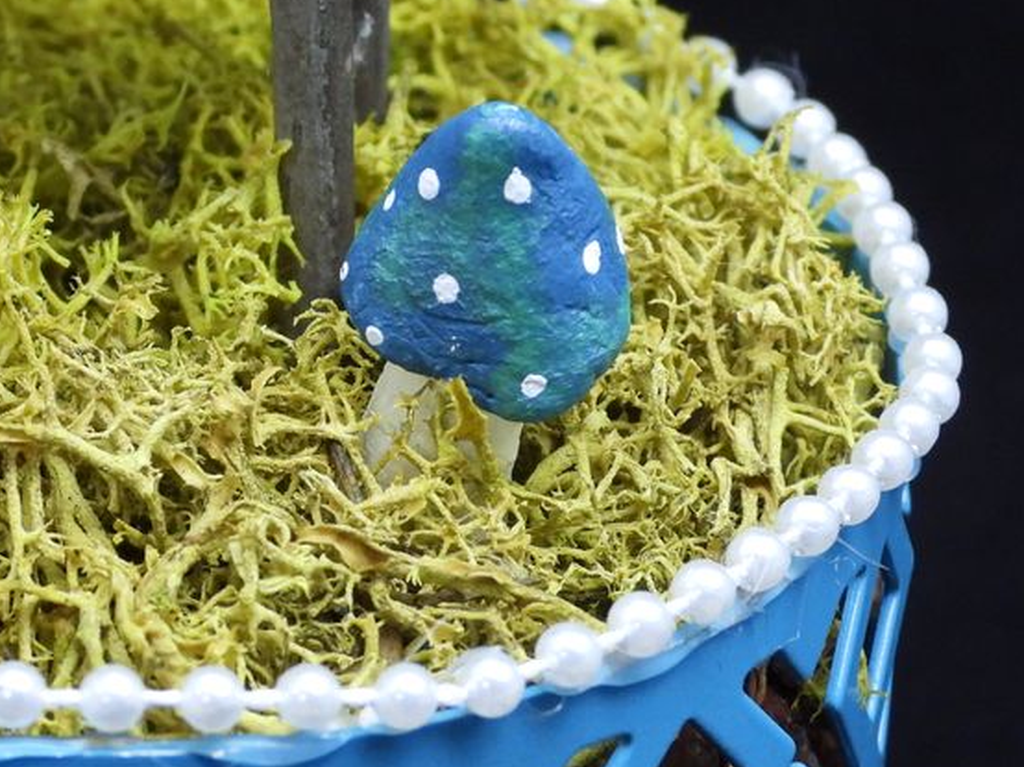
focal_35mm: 271
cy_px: 20
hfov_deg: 7.3
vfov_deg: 5.5
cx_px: 39
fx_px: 8013
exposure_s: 1/30
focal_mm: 22.5
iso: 400
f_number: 4
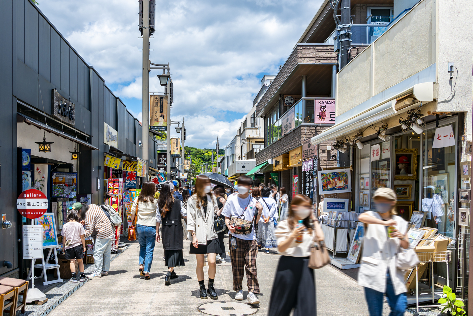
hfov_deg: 55.7
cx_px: 213
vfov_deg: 38.9
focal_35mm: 34
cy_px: 142
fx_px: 447
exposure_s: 1/320
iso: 100
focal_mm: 24
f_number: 8
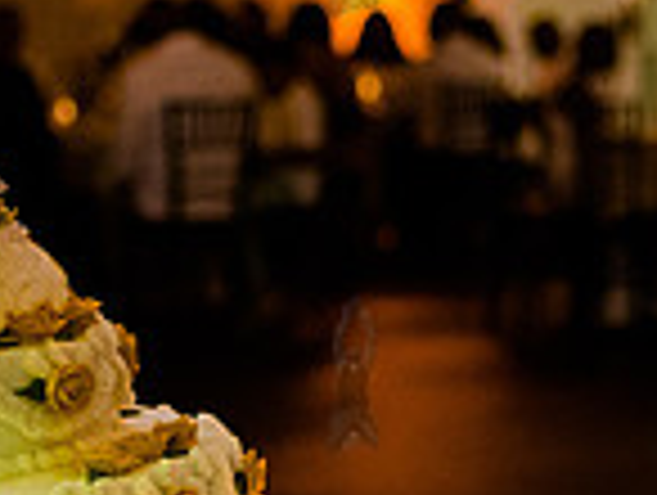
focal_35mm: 137
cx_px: 351
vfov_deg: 10.8
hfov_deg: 14.4
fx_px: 2604
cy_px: 371
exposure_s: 1/320
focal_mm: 35
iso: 4000
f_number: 2
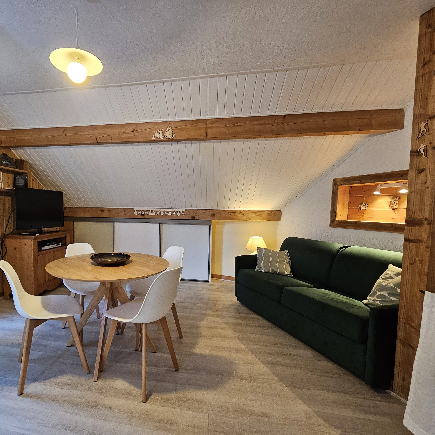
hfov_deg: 85.4
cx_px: 158
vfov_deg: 87.4
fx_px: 227
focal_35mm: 16
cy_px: 225
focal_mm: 2.2
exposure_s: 1/50
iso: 320
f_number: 2.2
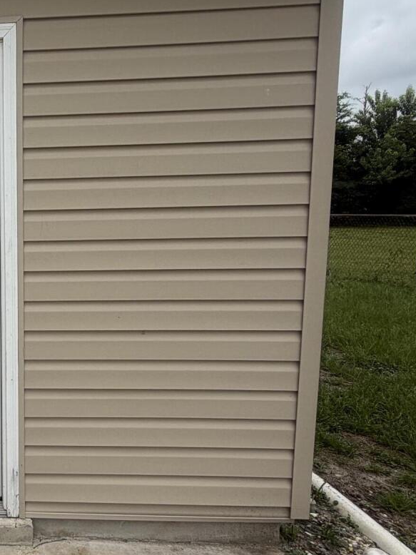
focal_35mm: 36
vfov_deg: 51.4
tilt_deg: -6.8
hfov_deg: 32.2
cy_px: 276
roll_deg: +2.1
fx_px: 577
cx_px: -93
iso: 20
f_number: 2.2
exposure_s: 1/1211
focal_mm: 2.22
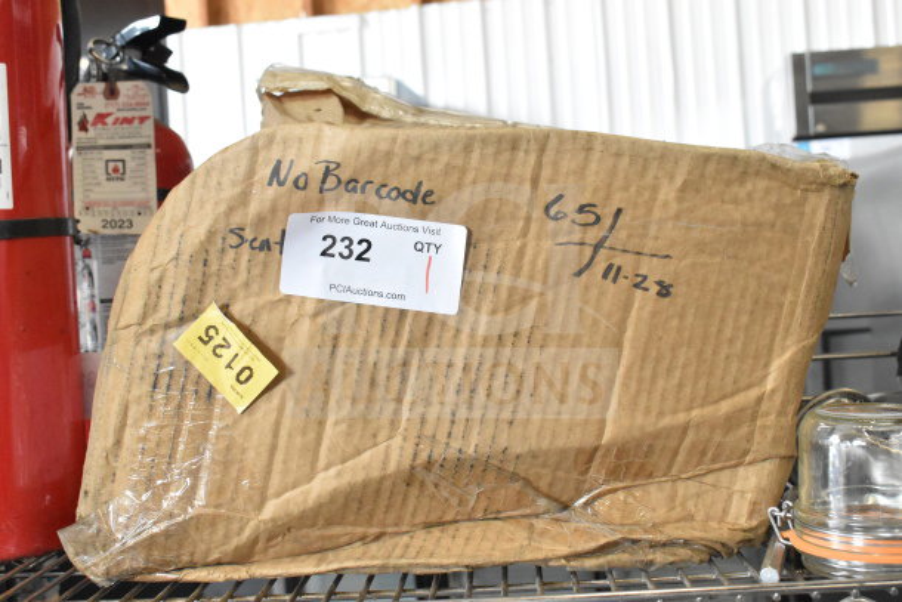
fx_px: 1090
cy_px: 301
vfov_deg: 30.9
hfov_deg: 45.0
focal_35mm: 44
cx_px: 451
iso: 6400
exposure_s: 1/250
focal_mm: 29
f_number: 8
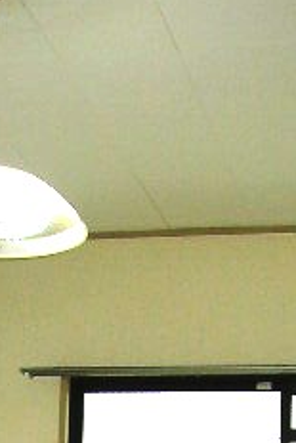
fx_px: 1342
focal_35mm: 109
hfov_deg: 12.6
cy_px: 600
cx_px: 115
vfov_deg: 17.4
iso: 50
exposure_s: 1/102
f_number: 2.9
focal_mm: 5.8
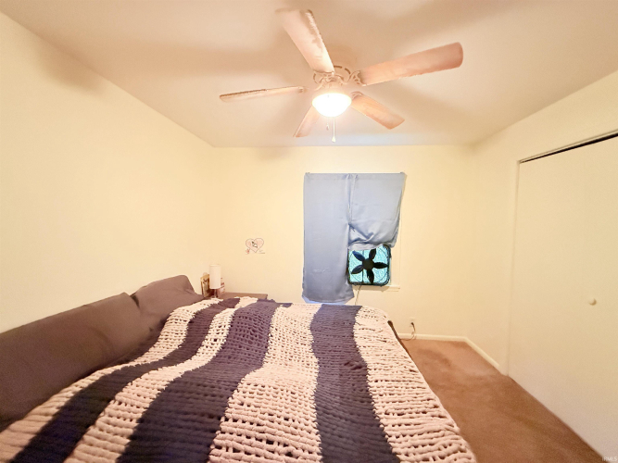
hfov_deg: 102.1
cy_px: 232
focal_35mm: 14
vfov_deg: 85.7
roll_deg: -0.7
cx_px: 309
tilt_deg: -2.9
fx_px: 250
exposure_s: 1/60
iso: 1250
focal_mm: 2.22
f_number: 2.2
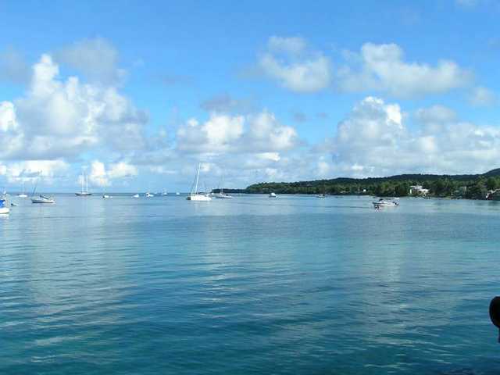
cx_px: 250
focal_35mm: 41
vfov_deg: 35.1
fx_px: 592
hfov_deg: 45.8
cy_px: 188
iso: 50
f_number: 5.6
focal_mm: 6.3
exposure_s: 1/500
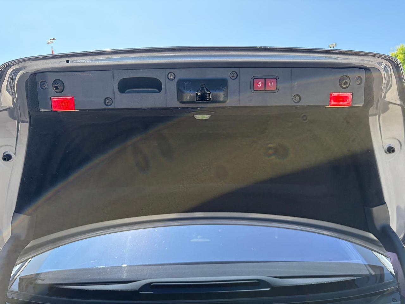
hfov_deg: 67.3
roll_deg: +3.8
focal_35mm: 26
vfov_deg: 53.1
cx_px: 202
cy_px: 152
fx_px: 304
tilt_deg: -0.1
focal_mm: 5.96
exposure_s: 1/895
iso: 64
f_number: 1.6
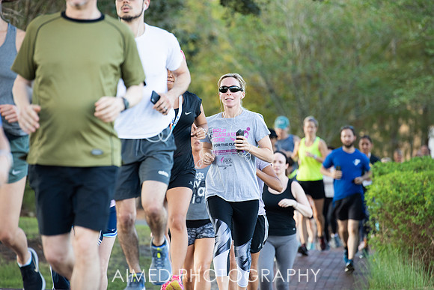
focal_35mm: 212
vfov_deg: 6.5
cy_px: 145
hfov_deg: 9.7
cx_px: 224
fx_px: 2552
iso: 1000
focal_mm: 200
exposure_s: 1/640
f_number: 4.5
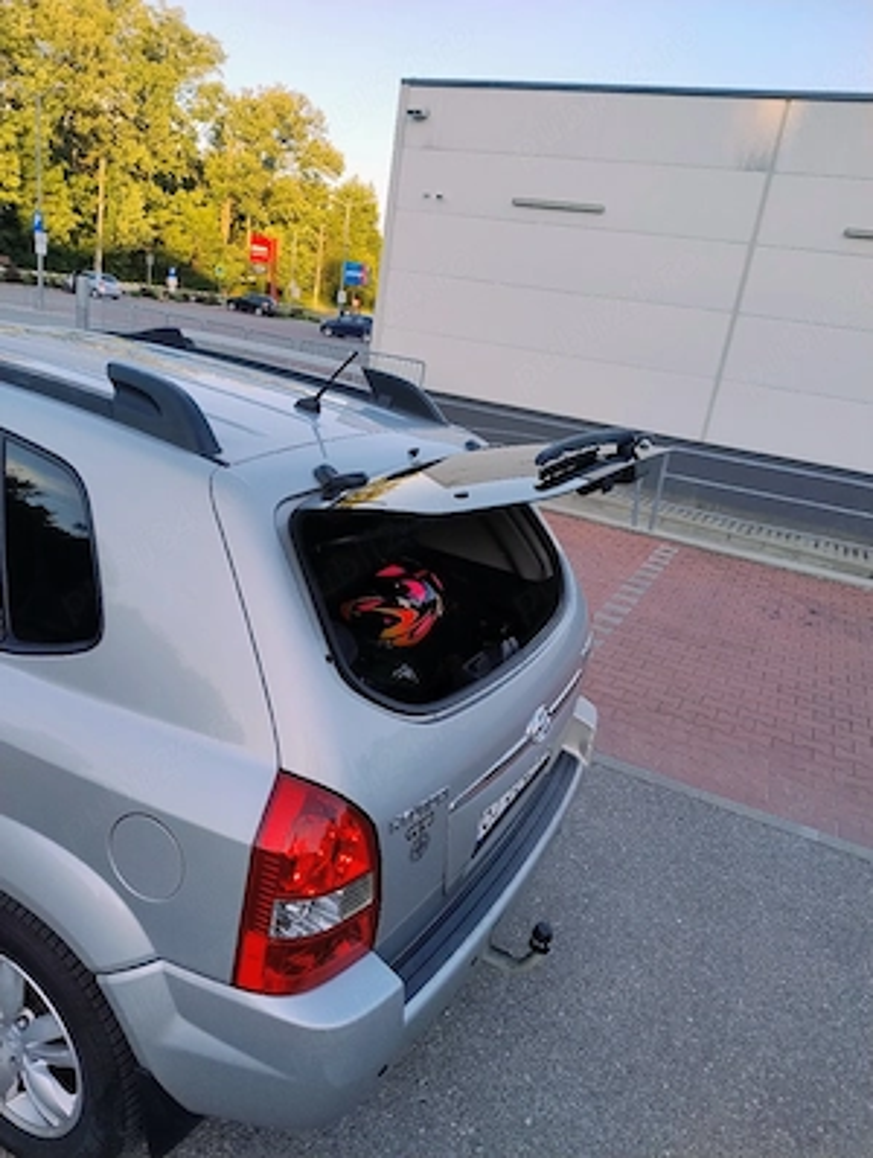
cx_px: 436
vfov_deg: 71.5
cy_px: 579
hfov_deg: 57.0
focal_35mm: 24
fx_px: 804
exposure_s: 1/238
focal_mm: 5.56
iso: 100
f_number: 1.8
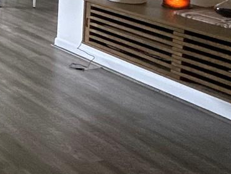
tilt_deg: -6.9
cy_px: -41
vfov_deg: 22.3
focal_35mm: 60
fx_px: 401
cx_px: -237
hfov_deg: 18.8
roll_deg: +2.9
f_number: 2.2
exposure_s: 1/120
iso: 250
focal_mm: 2.22
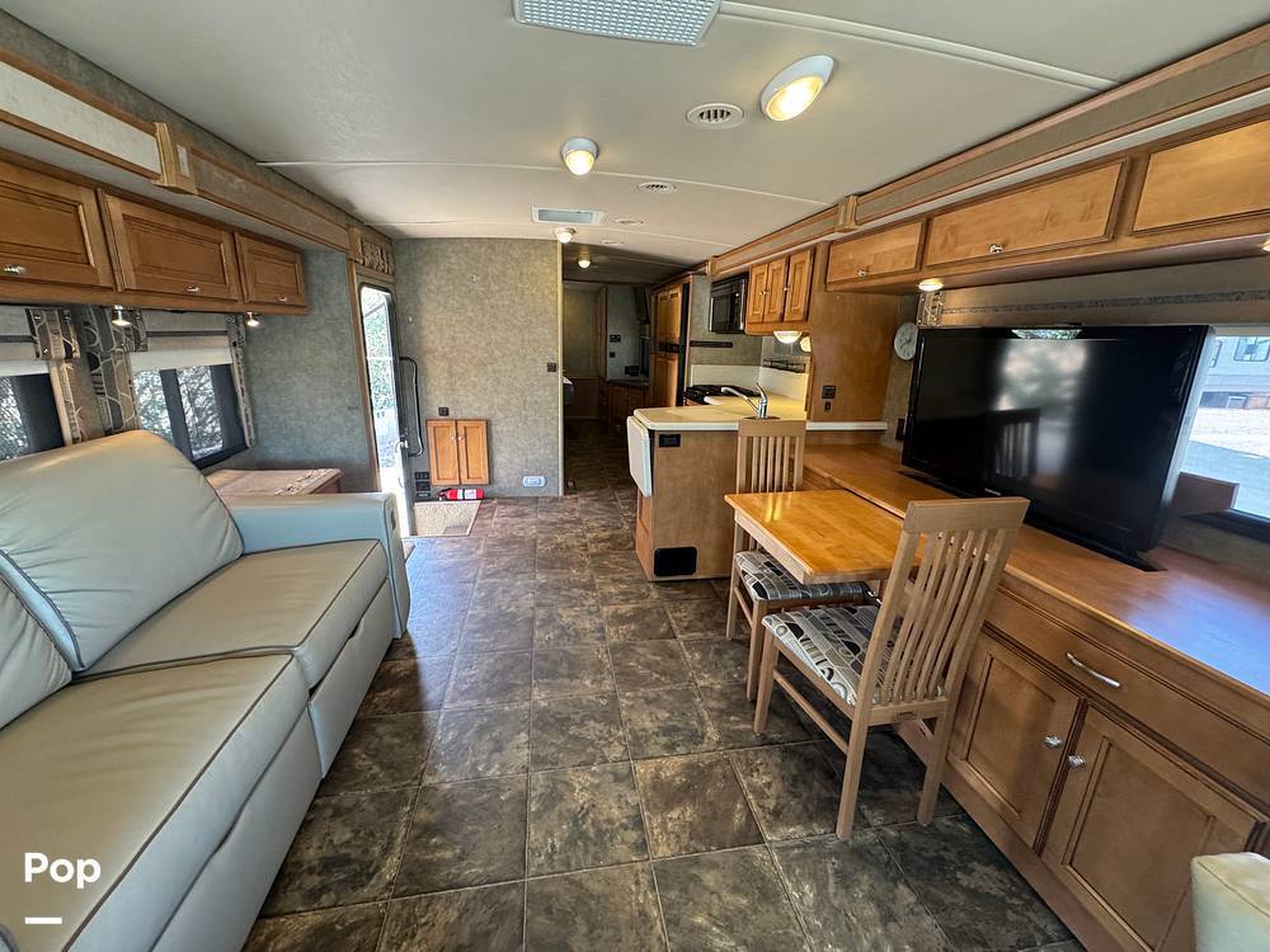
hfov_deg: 102.1
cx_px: 635
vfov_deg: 85.7
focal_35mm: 14
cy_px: 476
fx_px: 514
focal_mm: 2.22
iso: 250
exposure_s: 1/99
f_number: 2.2
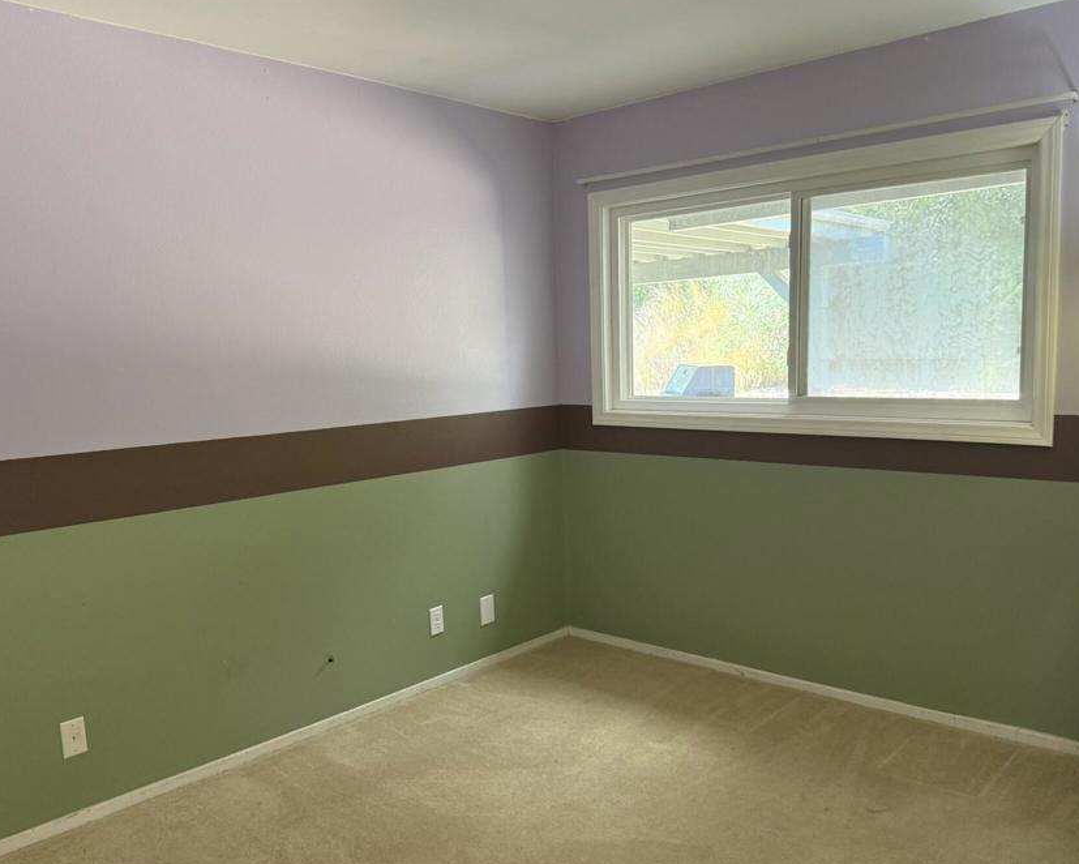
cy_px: 462
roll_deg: +1.8
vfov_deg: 50.0
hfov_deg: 60.4
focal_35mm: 29
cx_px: 552
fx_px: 926
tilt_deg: -7.0
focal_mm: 6.76
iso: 250
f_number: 1.78
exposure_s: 1/60
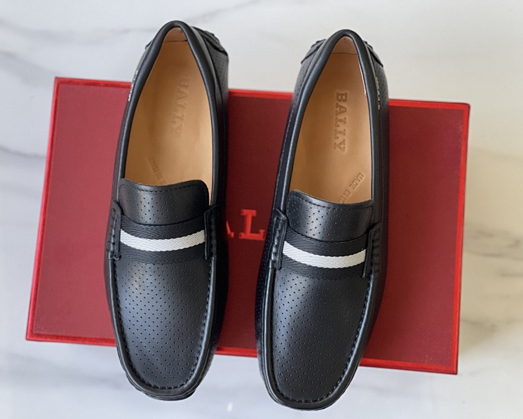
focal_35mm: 67
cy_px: 209
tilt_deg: -81.9
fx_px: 1037
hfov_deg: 28.3
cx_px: 254
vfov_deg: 22.8
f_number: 2.2
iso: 250
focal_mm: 7.5
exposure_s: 1/76
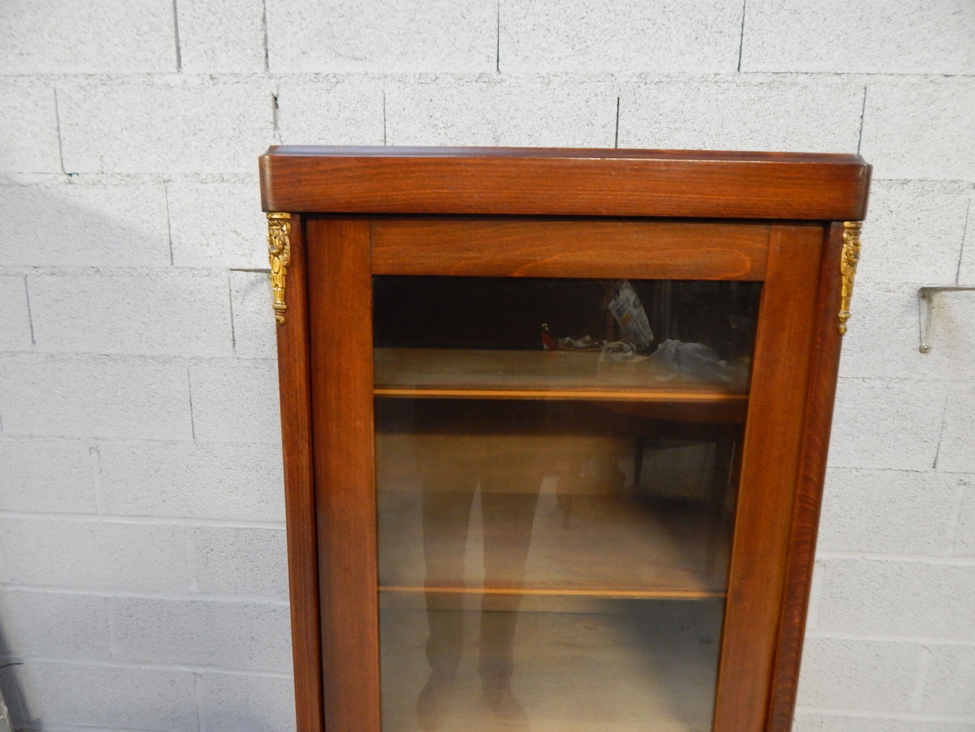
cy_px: 366
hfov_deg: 76.4
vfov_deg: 61.1
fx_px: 620
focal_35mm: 22
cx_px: 488
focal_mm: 4
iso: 400
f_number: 3
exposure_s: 1/10
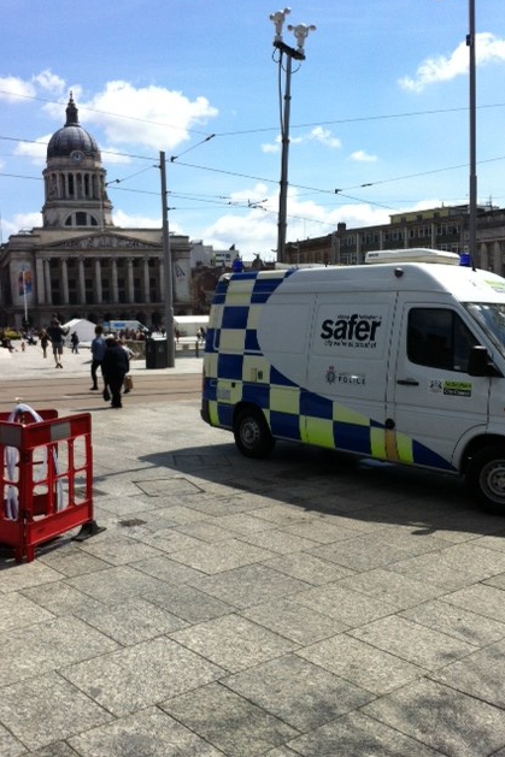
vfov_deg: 51.9
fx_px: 779
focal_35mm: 37
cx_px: 252
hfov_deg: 35.9
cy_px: 373
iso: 80
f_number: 2.8
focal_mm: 3.85
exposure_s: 1/2155
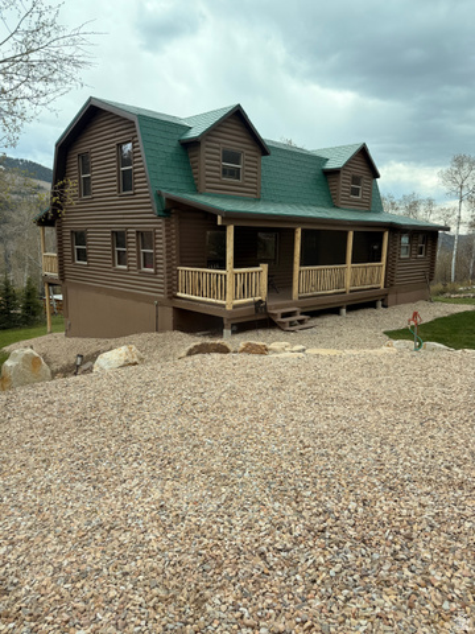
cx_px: 238
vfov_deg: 71.6
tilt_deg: -9.8
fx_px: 439
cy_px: 317
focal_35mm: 24
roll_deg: -1.7
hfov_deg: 56.8
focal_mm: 6.76
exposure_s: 1/1192
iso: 80
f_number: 1.78
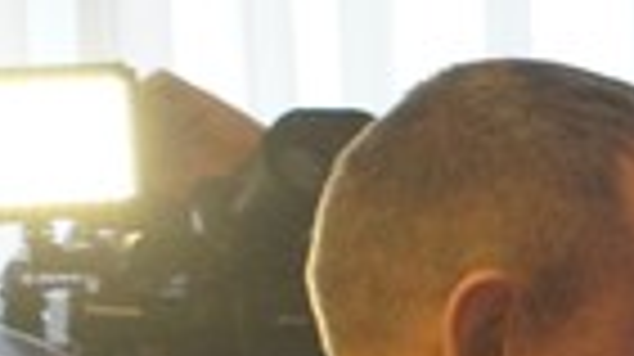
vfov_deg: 3.1
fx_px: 6533
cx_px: 881
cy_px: 935
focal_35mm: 389
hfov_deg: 5.5
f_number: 5.6
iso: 3200
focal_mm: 50
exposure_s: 1/80
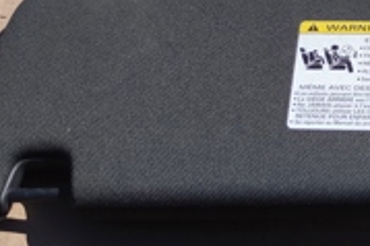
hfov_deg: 21.4
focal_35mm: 93
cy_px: 190
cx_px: 335
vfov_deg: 14.6
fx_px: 955
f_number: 1.89
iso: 50
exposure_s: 1/1483
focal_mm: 5.43
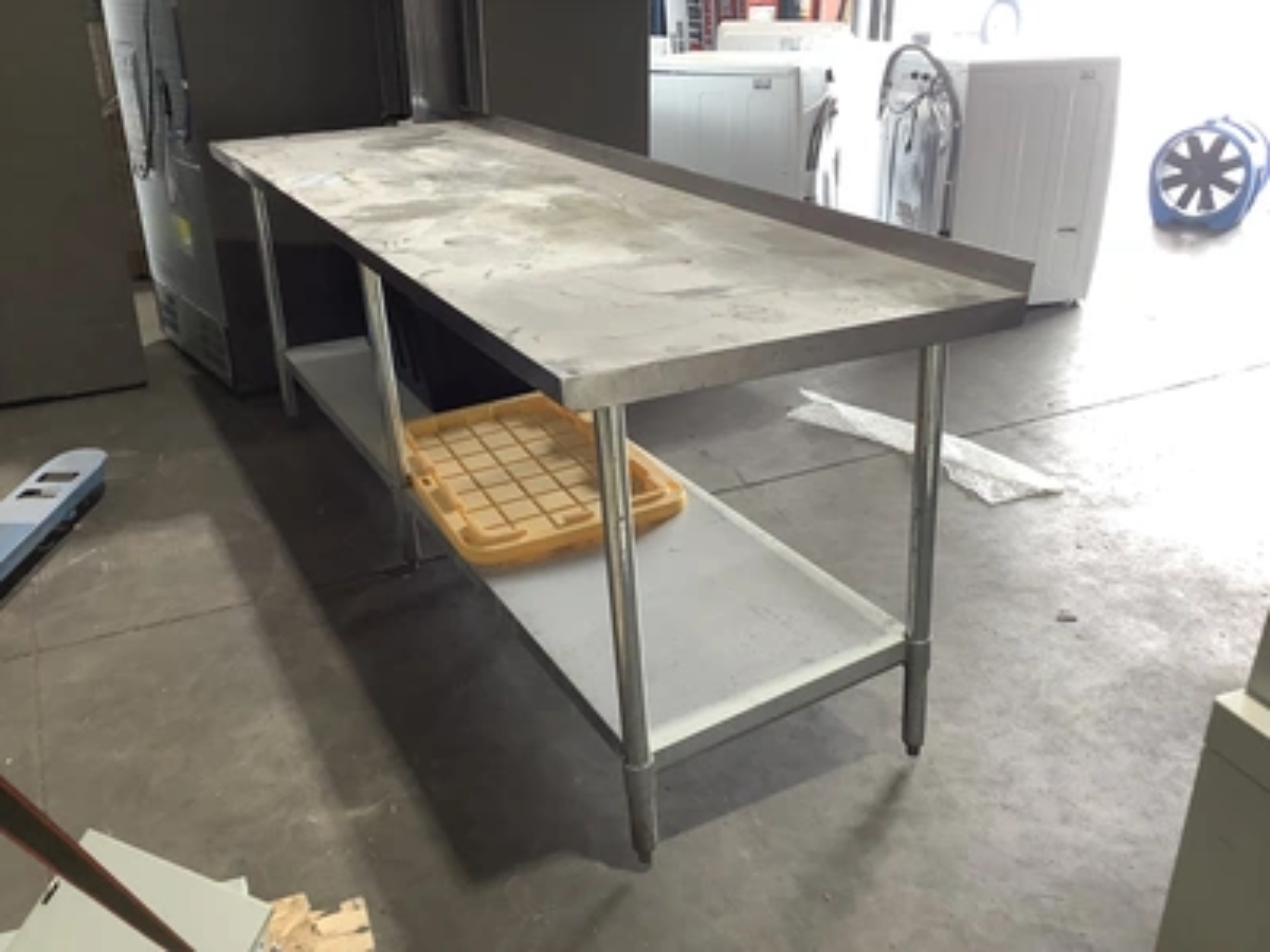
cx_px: 635
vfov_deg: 45.4
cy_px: 476
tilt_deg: -23.7
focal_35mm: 31
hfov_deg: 58.4
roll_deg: +0.5
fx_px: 1137
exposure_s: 1/60
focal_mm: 3.3
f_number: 2.4
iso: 80
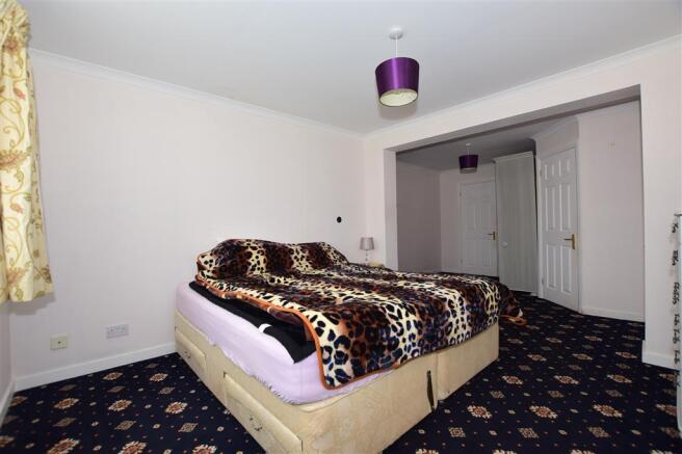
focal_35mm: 15
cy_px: 227
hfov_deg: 100.4
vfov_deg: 77.3
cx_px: 341
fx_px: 284
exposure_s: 1/100
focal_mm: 10
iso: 400
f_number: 5.6
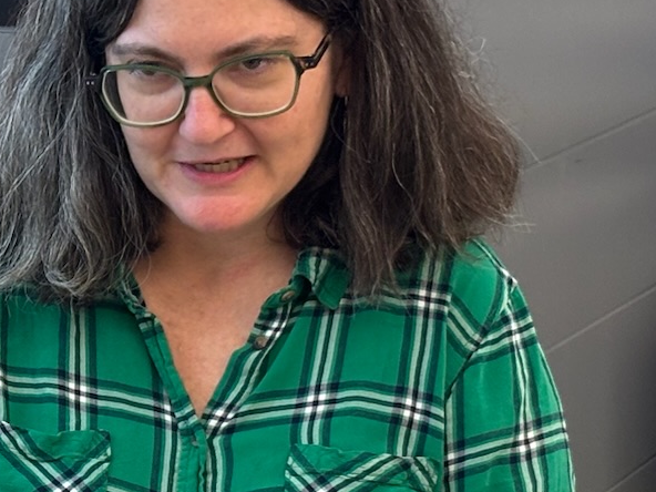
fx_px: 3411
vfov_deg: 8.2
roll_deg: +1.9
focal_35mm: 180
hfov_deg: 10.8
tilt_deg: -14.0
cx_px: -176
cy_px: 473
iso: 125
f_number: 1.6
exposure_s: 1/60
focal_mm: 5.96
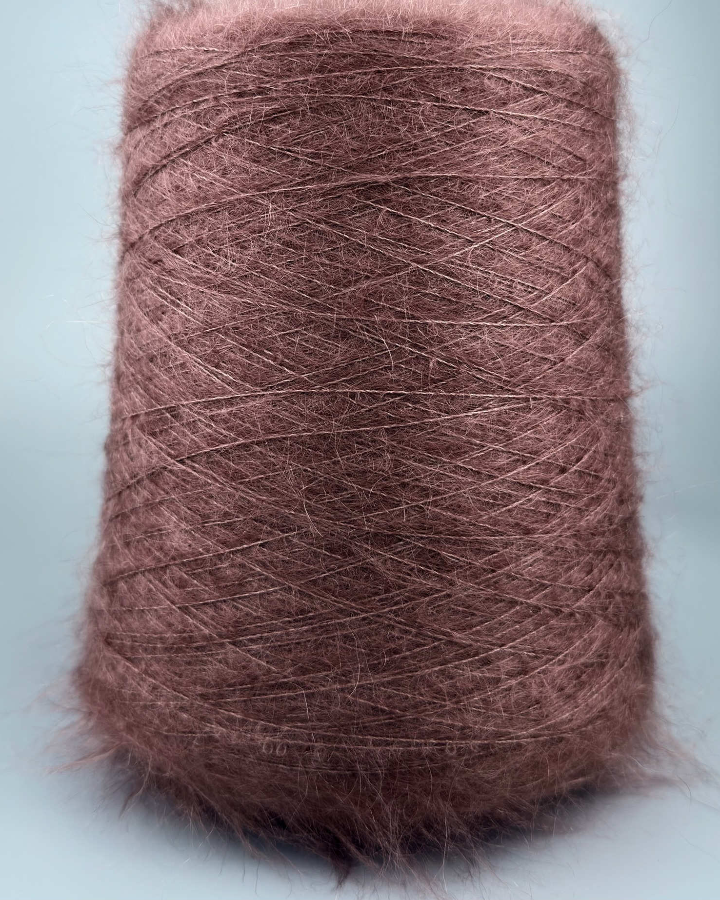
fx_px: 693
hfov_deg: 54.9
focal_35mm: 26
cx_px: 362
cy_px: 402
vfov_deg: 65.9
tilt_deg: -5.3
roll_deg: -0.6
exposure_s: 1/653
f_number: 1.78
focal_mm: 6.76
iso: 64
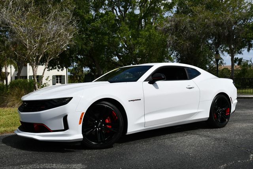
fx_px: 309
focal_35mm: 44
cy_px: 84
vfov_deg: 30.6
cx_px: 126
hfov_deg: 44.5
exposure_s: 1/400
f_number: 10
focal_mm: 22
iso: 100
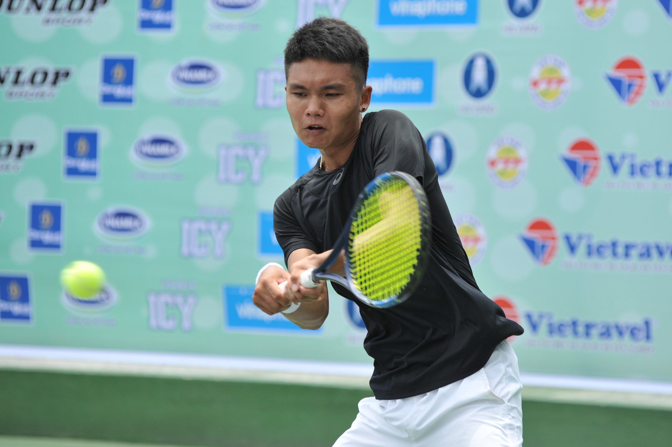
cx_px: 336
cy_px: 224
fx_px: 3730
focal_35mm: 200
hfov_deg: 10.3
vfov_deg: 6.9
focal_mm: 200
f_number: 5
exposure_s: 1/1250
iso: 400
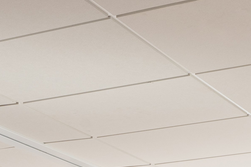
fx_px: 1011
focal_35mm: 145
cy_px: 398
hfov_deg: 13.5
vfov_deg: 8.6
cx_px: -102
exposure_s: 1/50
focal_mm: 29
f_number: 10
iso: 200
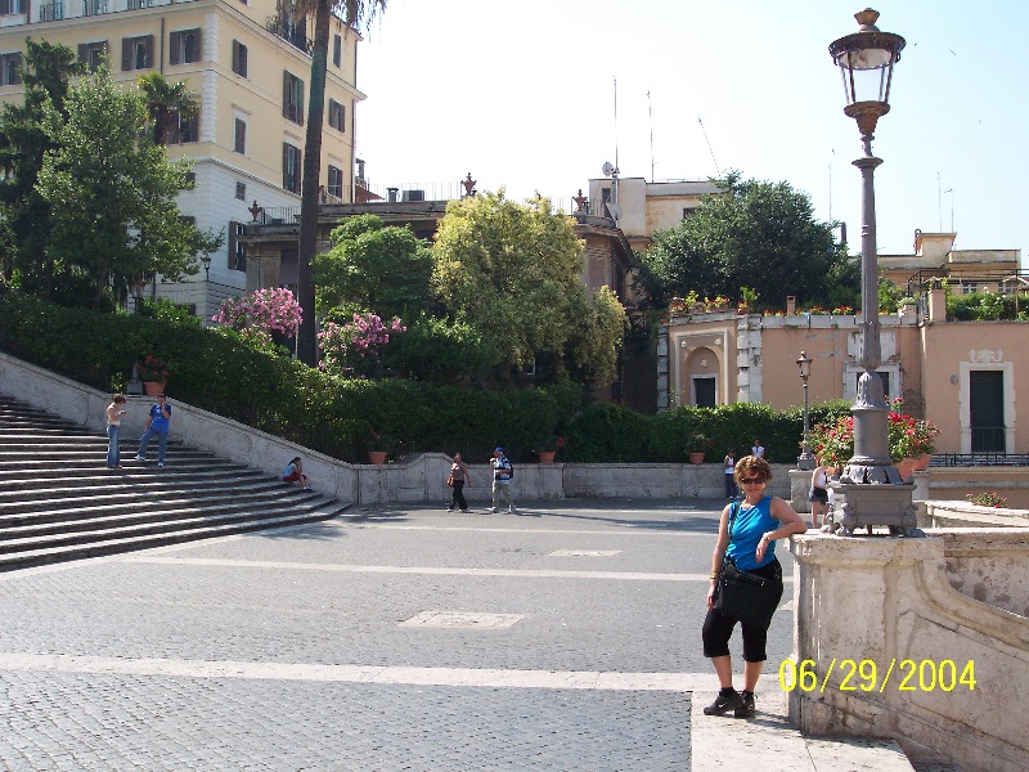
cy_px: 386
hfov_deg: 49.0
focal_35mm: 38
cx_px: 514
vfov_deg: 37.7
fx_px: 1130
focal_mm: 8
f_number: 4.8
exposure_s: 1/350
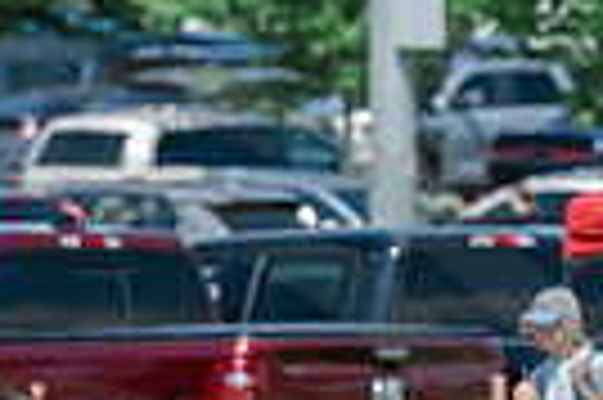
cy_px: 829
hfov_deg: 2.4
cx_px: -32
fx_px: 14471
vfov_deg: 1.6
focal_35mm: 865
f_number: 5
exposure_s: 1/1600
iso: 400
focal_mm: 200
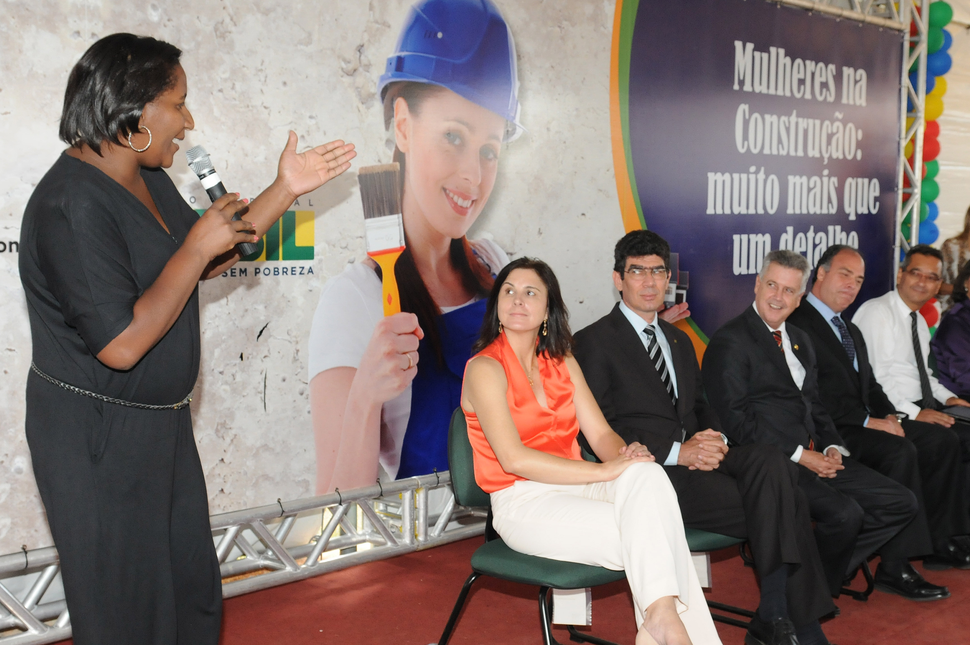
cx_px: 485
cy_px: 322
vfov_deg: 39.9
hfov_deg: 57.3
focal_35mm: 33
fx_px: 888
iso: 800
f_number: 5.6
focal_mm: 22
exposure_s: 1/160
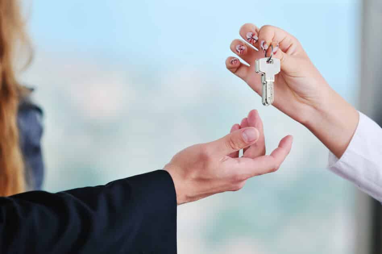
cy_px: 127
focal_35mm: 225
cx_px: 191
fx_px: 2385
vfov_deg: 6.1
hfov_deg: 9.2
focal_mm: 150
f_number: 3.5
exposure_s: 1/160
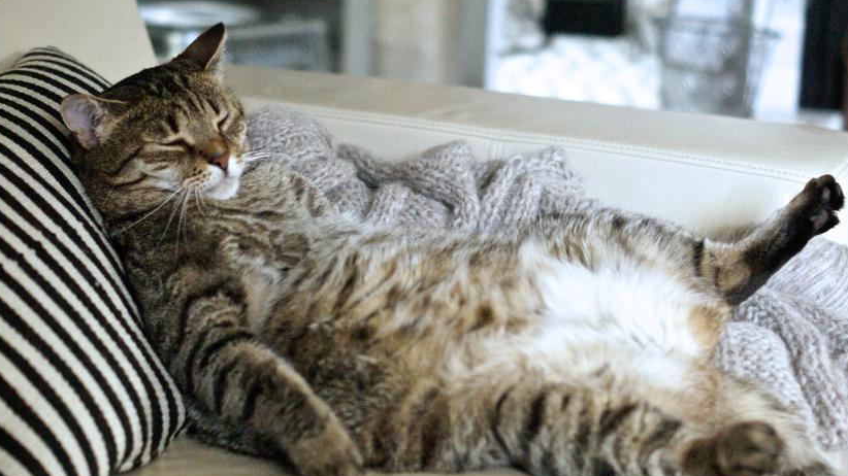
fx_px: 1933
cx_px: 453
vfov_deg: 14.1
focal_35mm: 86
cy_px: 231
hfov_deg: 24.7
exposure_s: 1/250
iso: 1600
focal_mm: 50
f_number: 2.5
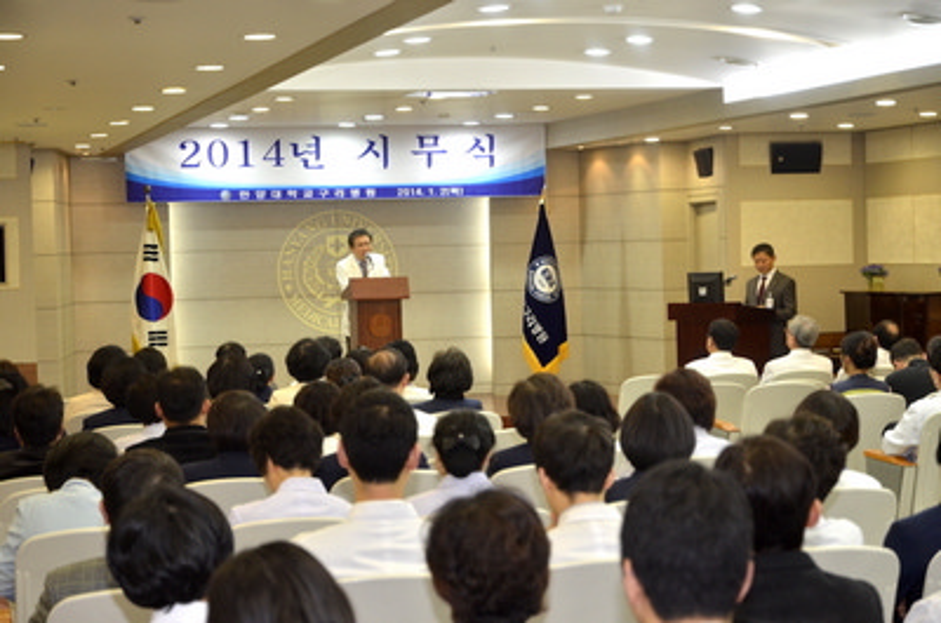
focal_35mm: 78
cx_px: 470
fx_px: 2035
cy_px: 312
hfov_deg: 26.0
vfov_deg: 17.4
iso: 800
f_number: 5
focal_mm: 52
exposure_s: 1/60
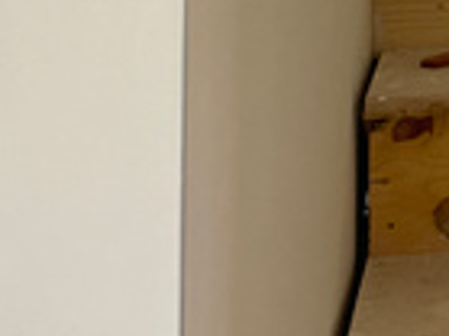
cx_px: 872
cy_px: -200
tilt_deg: +1.0
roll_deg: +0.5
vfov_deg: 11.7
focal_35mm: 120
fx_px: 1555
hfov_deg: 14.1
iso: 125
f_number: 1.6
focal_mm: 4.2
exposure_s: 1/115
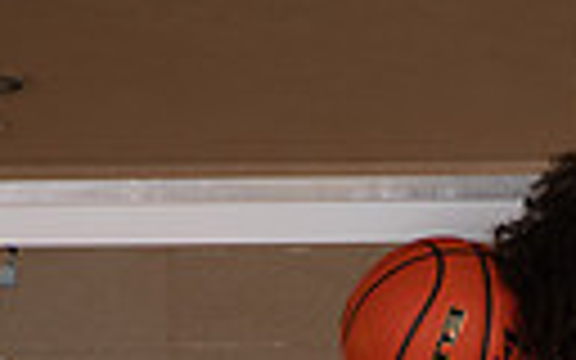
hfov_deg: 8.3
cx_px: 626
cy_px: 927
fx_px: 3924
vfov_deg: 5.1
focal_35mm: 250
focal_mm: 70
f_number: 7.1
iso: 320
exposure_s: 1/320
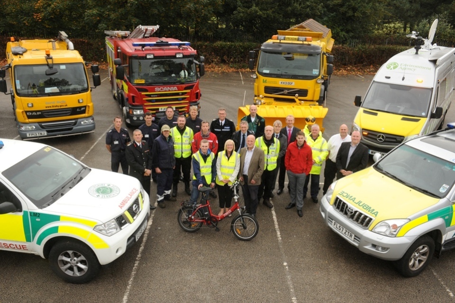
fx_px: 404
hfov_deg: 58.7
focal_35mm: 32
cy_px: 152
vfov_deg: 41.1
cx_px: 228
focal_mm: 32
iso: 800
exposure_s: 1/320
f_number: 9
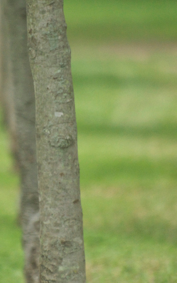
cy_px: 99
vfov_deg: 1.7
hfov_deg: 1.1
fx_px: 9638
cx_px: -9
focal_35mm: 1250
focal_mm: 300
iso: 640
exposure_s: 1/500
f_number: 5.6
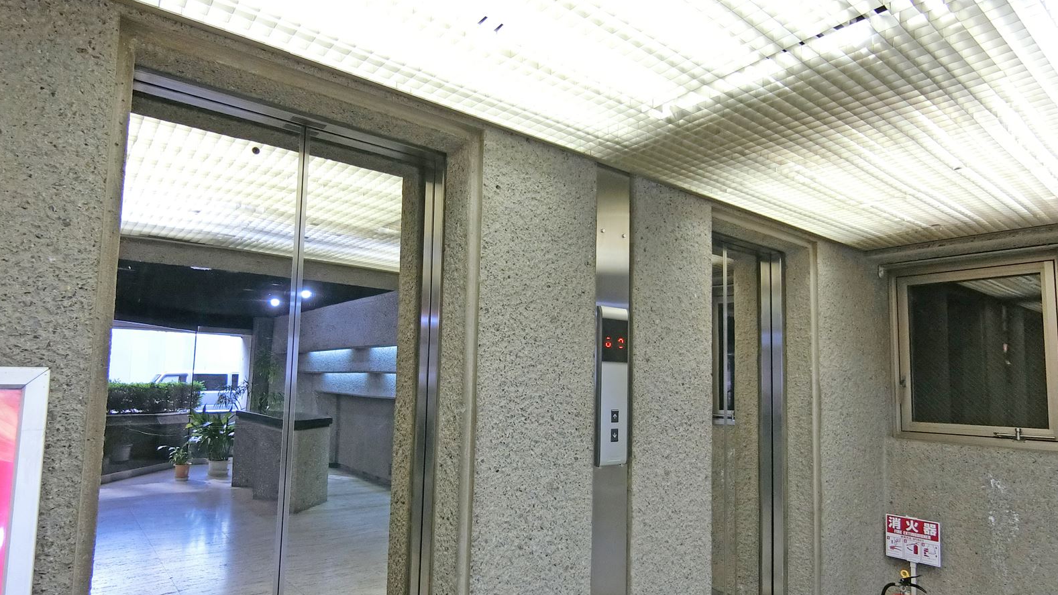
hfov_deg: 83.8
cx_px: 531
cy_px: 323
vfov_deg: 53.5
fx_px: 589
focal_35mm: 21
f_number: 2.7
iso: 400
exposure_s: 1/125
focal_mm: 4.06
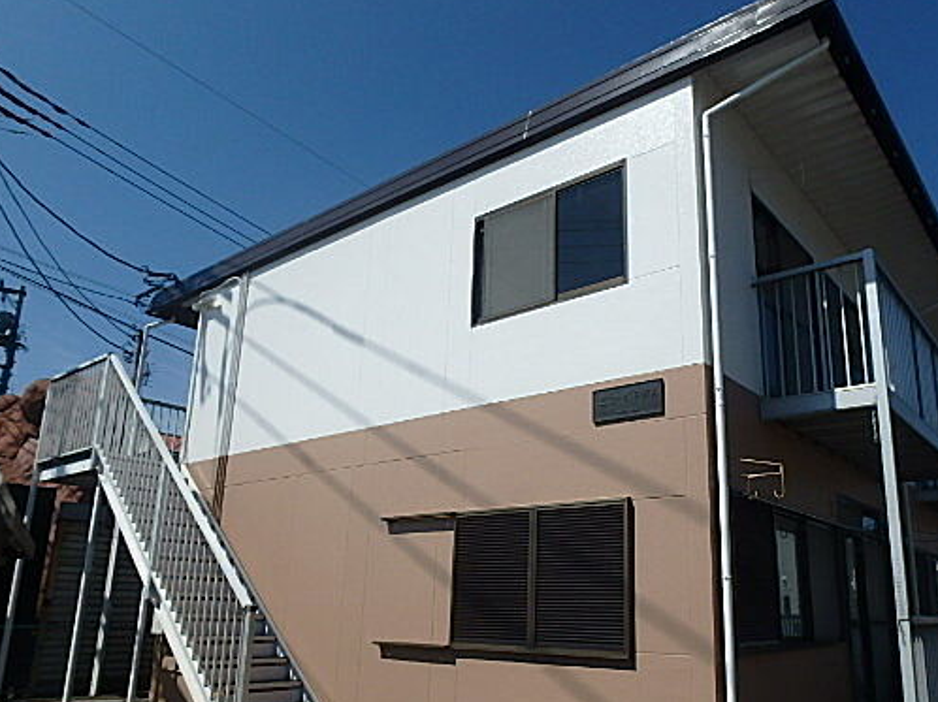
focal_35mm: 27
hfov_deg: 65.0
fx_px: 731
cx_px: 544
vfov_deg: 50.9
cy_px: 425
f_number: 6
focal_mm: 3.7
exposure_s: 1/800
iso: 125
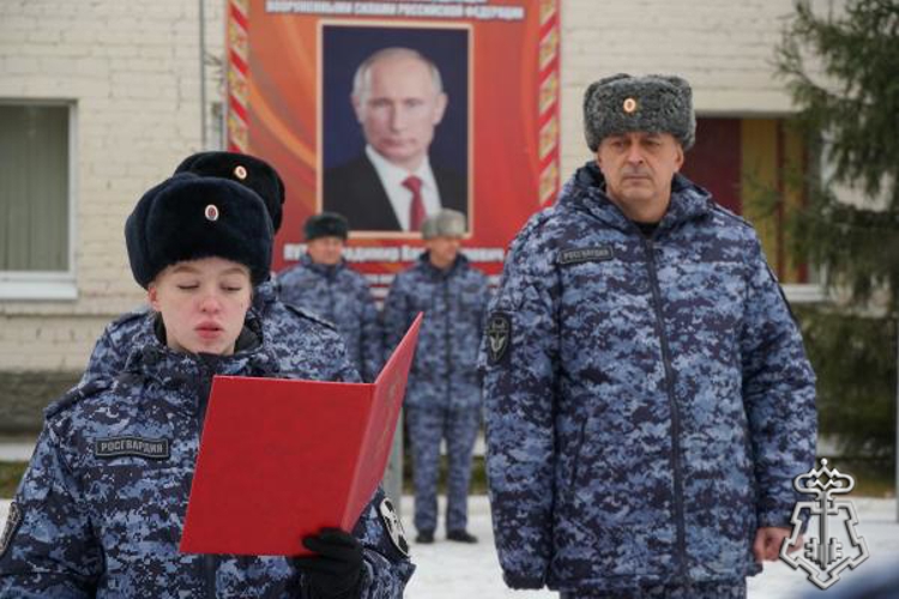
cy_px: 300
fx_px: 2360
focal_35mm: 94
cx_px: 450
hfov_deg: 21.6
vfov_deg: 14.5
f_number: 5.6
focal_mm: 63
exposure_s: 1/160
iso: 400
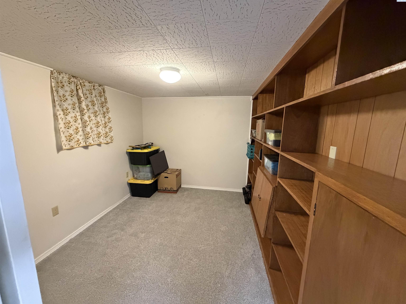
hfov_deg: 102.1
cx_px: 203
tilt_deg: -9.0
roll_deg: -0.4
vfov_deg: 85.7
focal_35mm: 14
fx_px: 164
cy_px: 152
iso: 800
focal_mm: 2.22
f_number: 2.2
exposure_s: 1/60
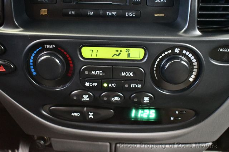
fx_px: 267
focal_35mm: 42
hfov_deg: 46.4
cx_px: 114
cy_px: 76
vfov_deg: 31.9
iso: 12800
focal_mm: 28
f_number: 4.2
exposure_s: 1/50
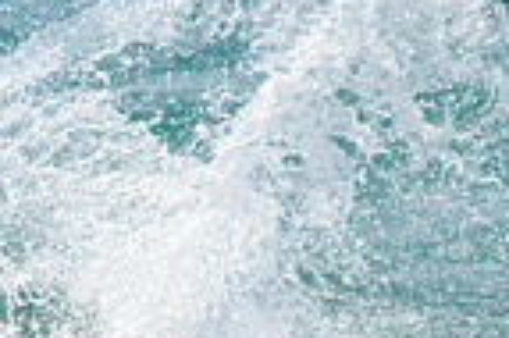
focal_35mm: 3014
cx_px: -340
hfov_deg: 0.7
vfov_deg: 0.5
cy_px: 356
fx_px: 42565
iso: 800
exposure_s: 1/2000
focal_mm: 650
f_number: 11
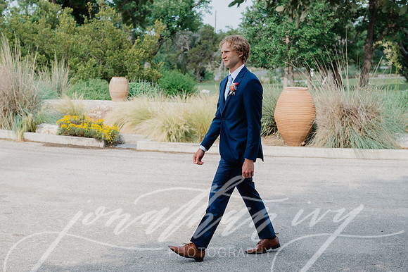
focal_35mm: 66
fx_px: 748
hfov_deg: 30.5
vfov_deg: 20.6
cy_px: 136
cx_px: 204
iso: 360
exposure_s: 1/2000
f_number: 5.6
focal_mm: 66
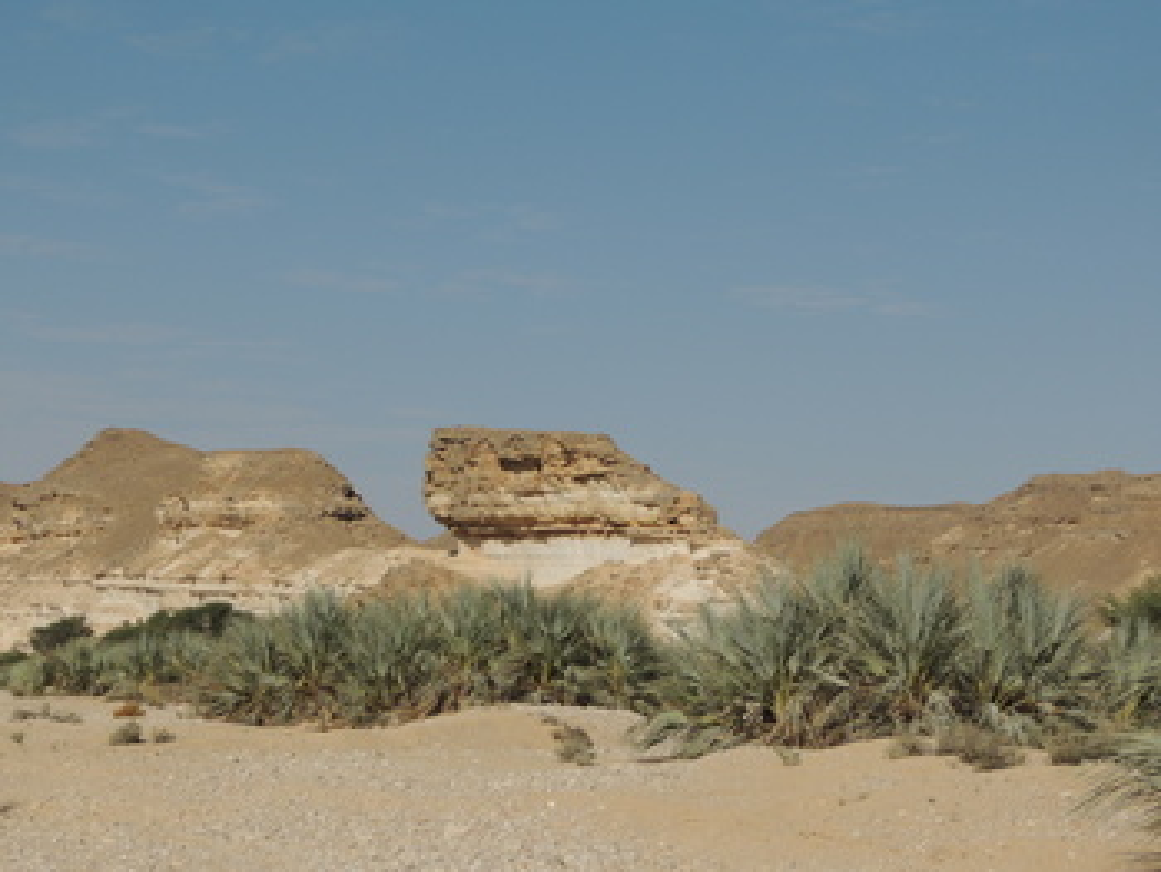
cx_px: 580
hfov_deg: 23.0
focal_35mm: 85
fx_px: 2853
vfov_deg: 17.4
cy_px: 436
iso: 100
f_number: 4.5
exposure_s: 1/1600
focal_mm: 15.1
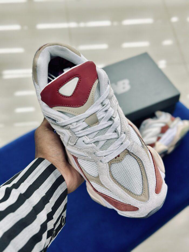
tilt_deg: -55.3
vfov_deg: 39.7
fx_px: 349
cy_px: 126
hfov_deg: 30.3
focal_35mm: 48
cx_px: 94
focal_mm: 6.86
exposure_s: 1/110
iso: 64
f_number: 1.78
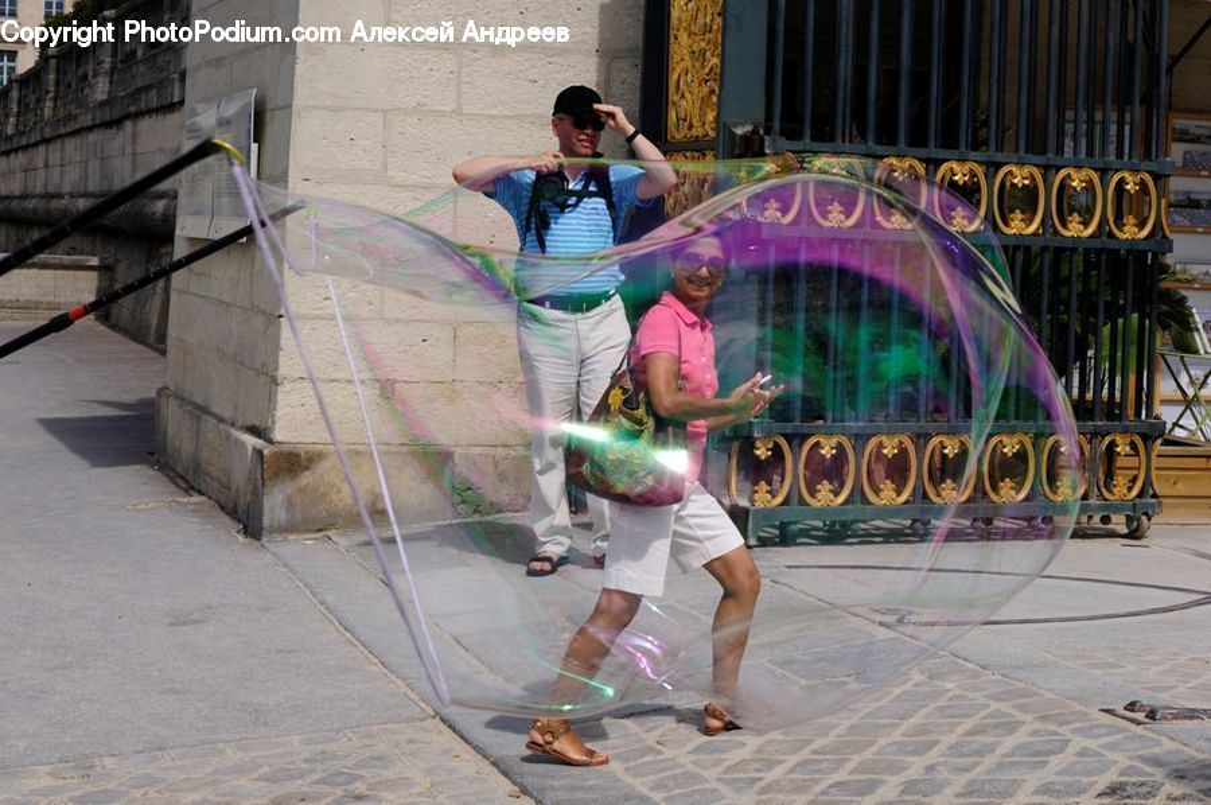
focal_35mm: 75
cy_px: 402
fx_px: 2520
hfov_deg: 27.0
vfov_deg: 18.1
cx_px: 606
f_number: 11
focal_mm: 50
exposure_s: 1/250
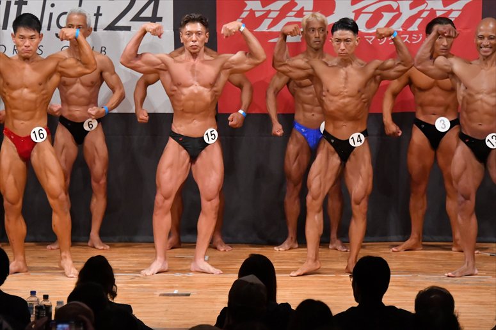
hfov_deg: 8.1
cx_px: 248
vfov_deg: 5.4
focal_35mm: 255
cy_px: 165
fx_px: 3512
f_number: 5.6
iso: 8000
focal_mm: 170
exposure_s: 1/400
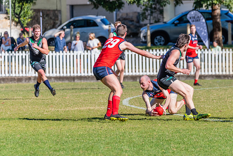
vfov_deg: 3.2
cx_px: 156
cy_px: 101
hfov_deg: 4.8
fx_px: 2800
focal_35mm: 432
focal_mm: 320
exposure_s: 1/1600
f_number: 9
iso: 800
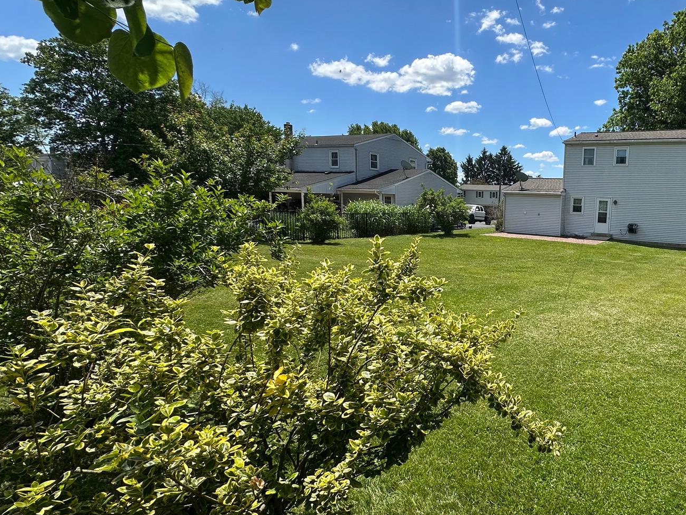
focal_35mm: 22
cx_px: 527
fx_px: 436
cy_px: 267
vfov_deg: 61.1
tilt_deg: -9.4
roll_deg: -2.4
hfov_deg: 70.4
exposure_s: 1/1553
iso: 50
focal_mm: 2.22
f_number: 2.2
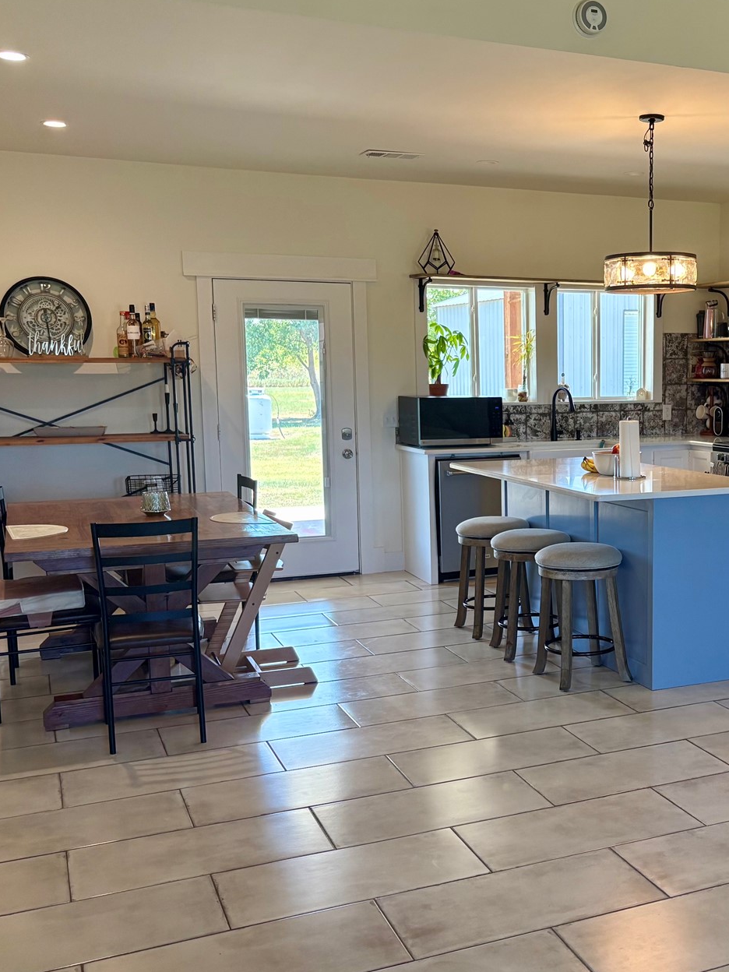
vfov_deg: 46.8
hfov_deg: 34.7
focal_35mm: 40
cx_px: 593
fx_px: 1123
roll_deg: +0.2
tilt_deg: -8.3
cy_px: 514
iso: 160
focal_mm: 5.96
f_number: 1.6
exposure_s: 1/120
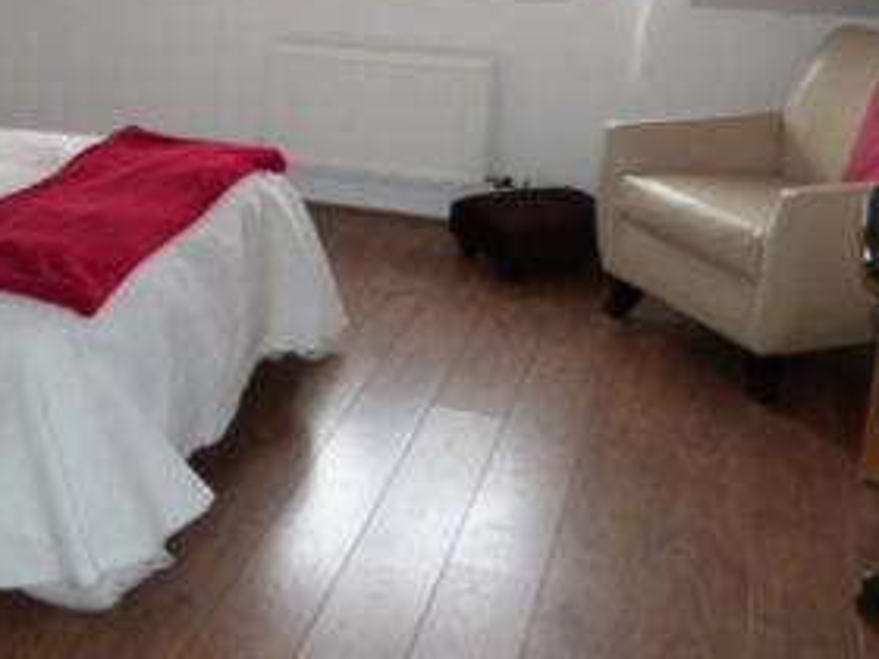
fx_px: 1320
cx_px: 74
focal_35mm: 52
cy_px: 140
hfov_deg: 34.6
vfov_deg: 27.5
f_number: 2.8
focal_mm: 4.5
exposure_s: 1/60
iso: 250
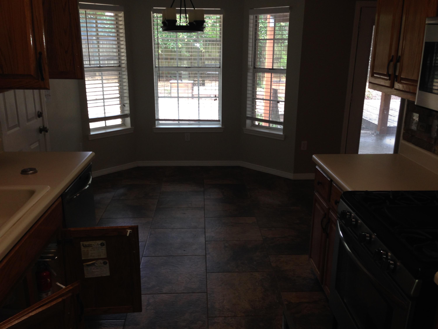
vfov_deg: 42.9
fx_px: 418
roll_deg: +0.5
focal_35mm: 33
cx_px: 219
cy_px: 164
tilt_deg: -16.2
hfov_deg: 55.4
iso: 64
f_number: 2.4
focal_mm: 4.12
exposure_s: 1/20
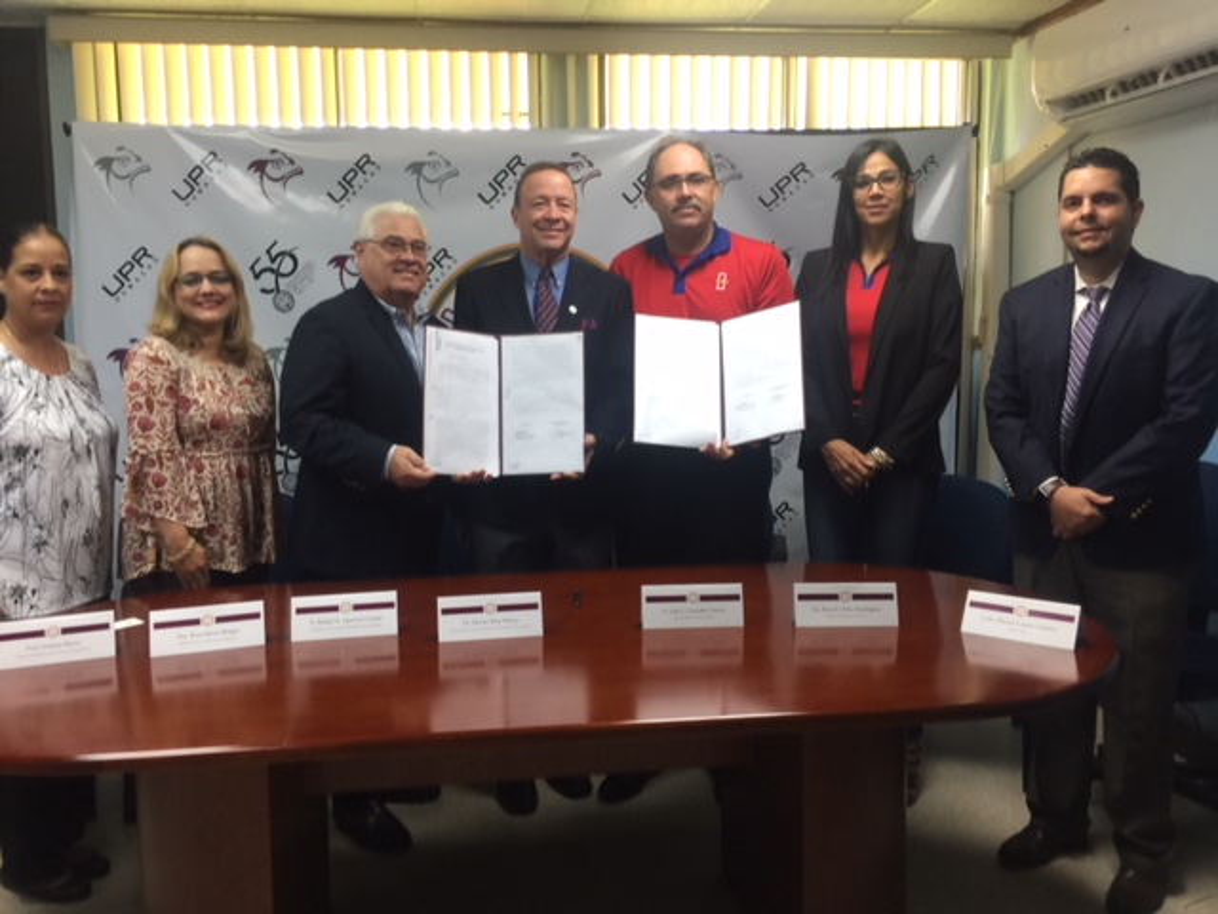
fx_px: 1020
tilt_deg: -8.7
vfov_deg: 48.2
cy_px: 457
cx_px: 609
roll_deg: -1.3
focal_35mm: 29
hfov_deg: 61.7
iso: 40
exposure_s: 1/30
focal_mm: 4.15
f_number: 2.2
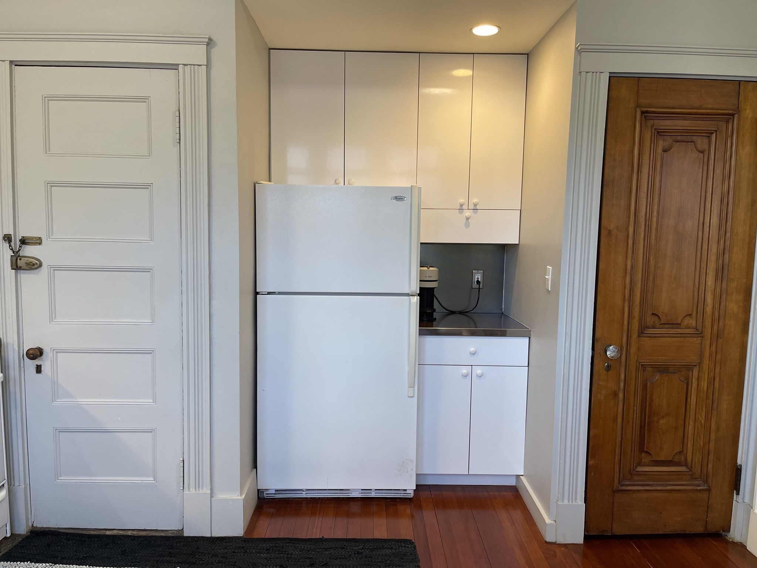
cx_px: 378
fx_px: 569
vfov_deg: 53.1
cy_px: 284
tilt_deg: -6.5
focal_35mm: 26
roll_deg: -1.0
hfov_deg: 67.3
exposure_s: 1/120
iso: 125
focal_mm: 5.1
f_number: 1.6
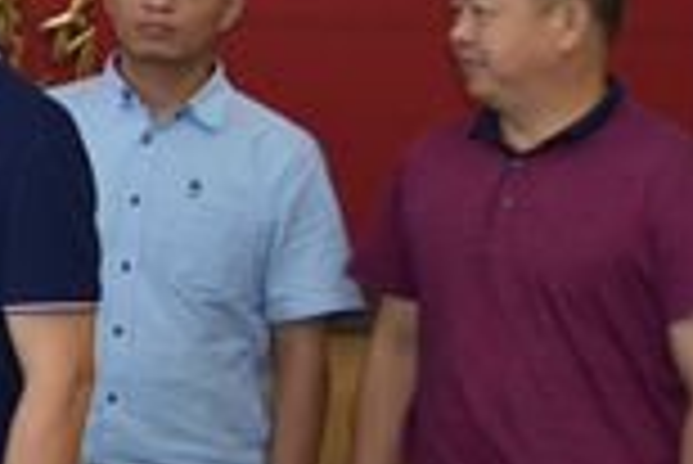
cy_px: -34
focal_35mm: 136
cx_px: -734
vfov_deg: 10.0
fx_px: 2620
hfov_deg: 12.9
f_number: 3.5
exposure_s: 1/30
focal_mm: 20
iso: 200
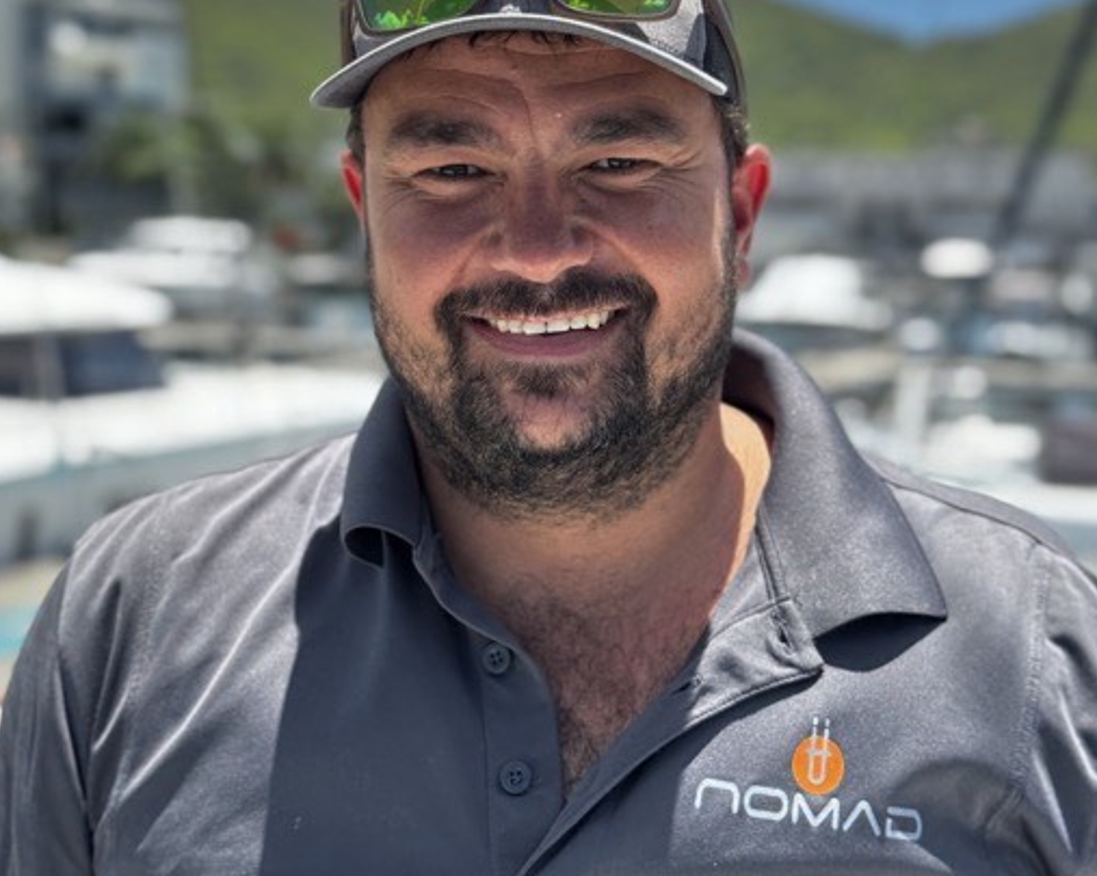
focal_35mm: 74
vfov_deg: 20.6
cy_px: 305
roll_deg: -2.2
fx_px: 2401
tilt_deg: -3.4
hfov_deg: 25.7
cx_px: 532
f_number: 1.78
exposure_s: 1/2110
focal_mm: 6.76
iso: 64
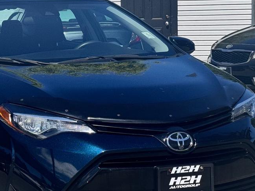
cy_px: 116
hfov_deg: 20.5
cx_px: 69
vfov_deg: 15.5
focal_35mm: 95
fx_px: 700
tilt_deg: -4.7
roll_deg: -0.5
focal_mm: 6.76
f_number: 1.78
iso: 64
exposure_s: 1/5848
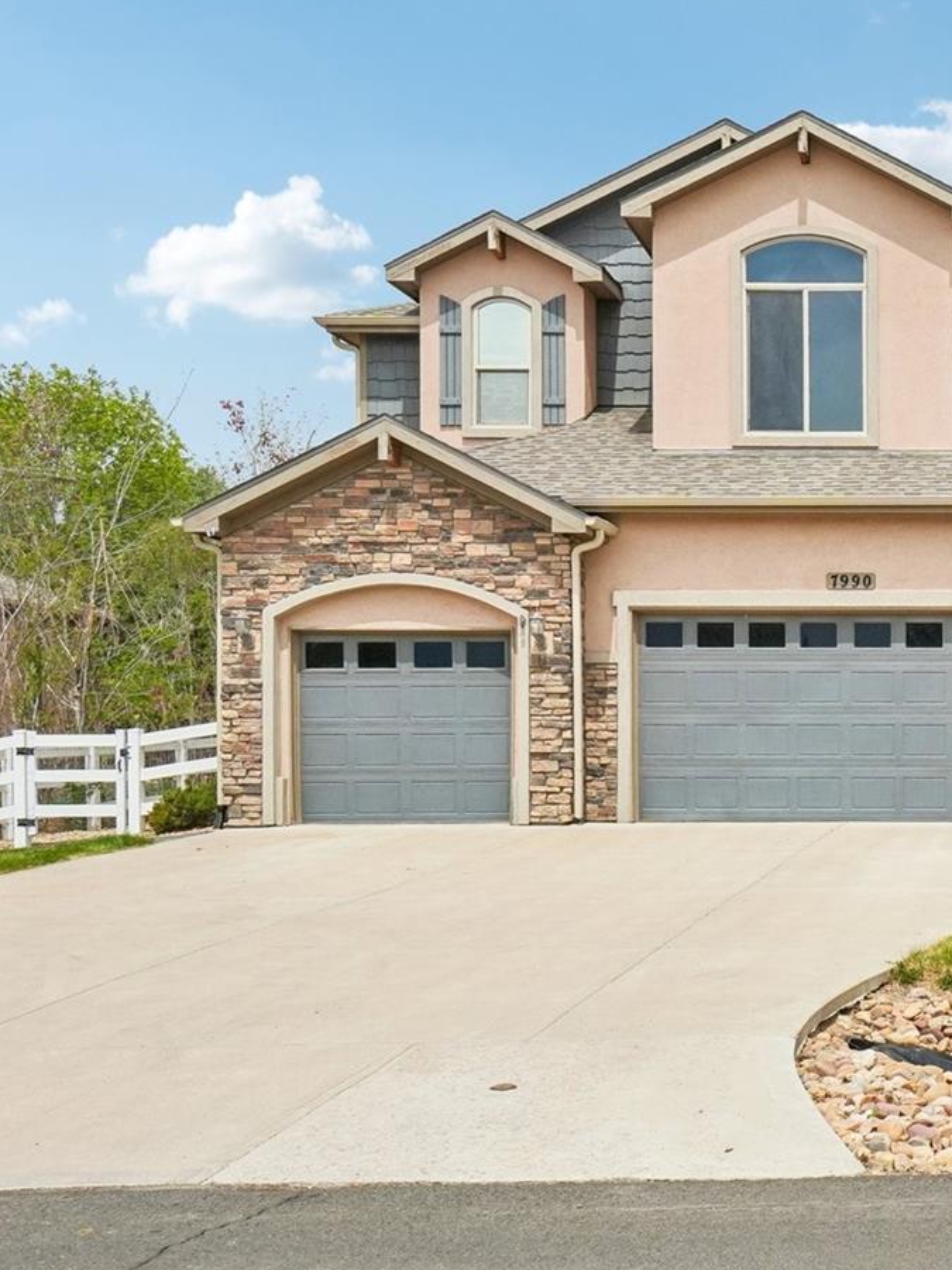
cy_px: 562
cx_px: 1072
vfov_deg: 45.7
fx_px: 1503
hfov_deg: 30.9
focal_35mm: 41
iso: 400
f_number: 8
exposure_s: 1/2000
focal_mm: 16
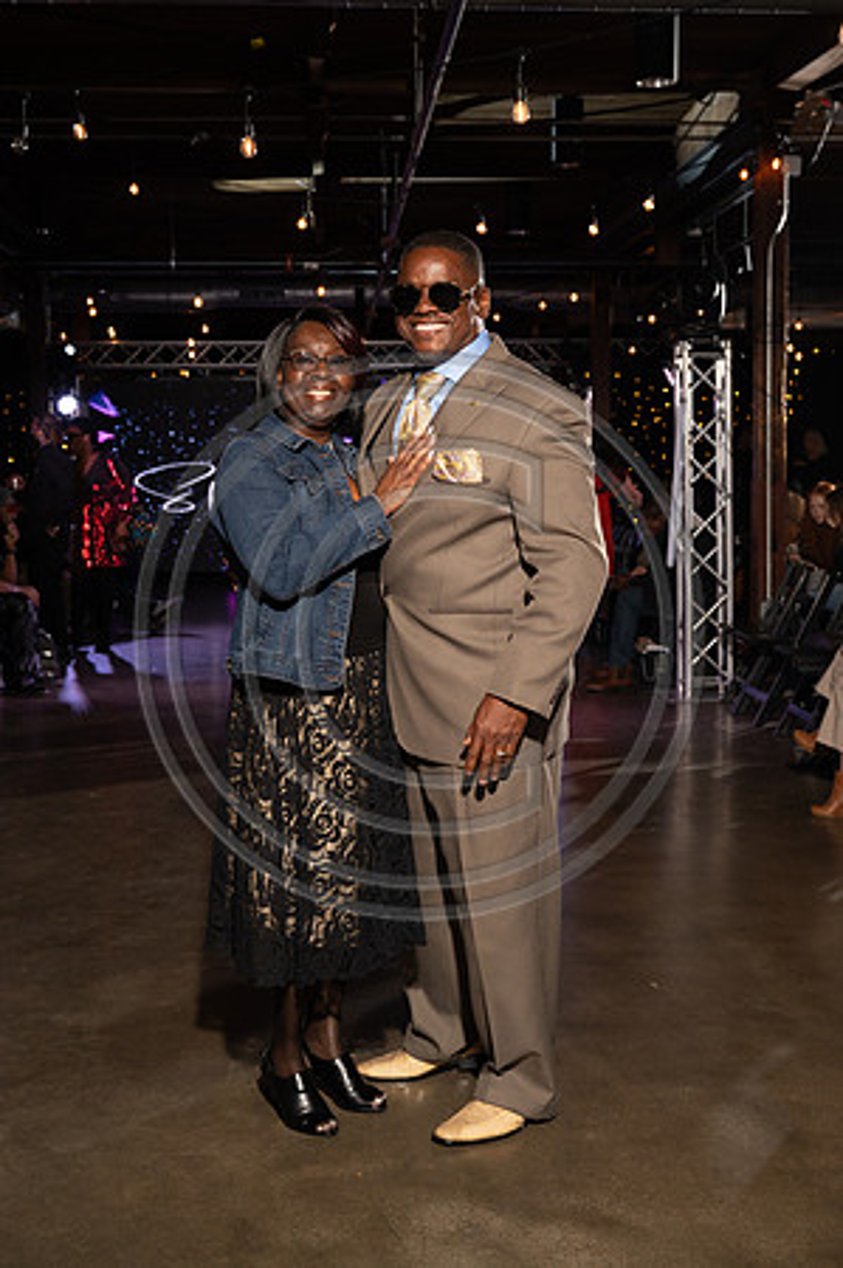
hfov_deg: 28.0
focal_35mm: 48
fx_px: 1690
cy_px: 634
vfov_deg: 41.2
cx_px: 422
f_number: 6.3
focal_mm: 48
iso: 1250
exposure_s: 1/200
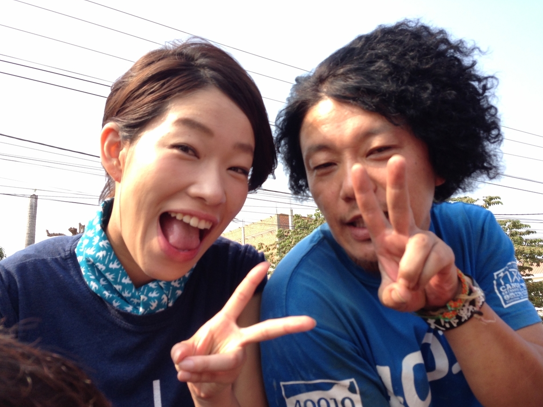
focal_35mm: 34
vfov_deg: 41.8
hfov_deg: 54.0
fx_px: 533
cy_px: 208
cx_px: 273
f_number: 2.4
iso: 50
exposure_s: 1/521
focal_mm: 4.12
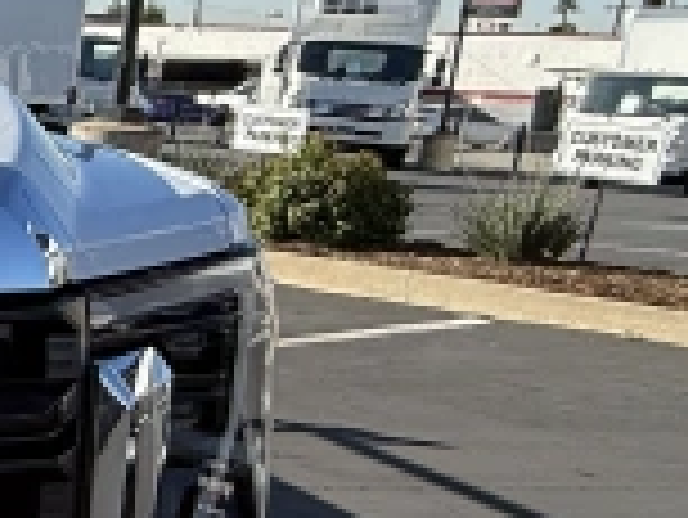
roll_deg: -2.5
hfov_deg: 18.1
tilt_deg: -8.9
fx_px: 1452
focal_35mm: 73
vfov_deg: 20.2
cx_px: -692
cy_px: 293
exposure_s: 1/1368
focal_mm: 2.22
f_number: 2.2
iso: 50
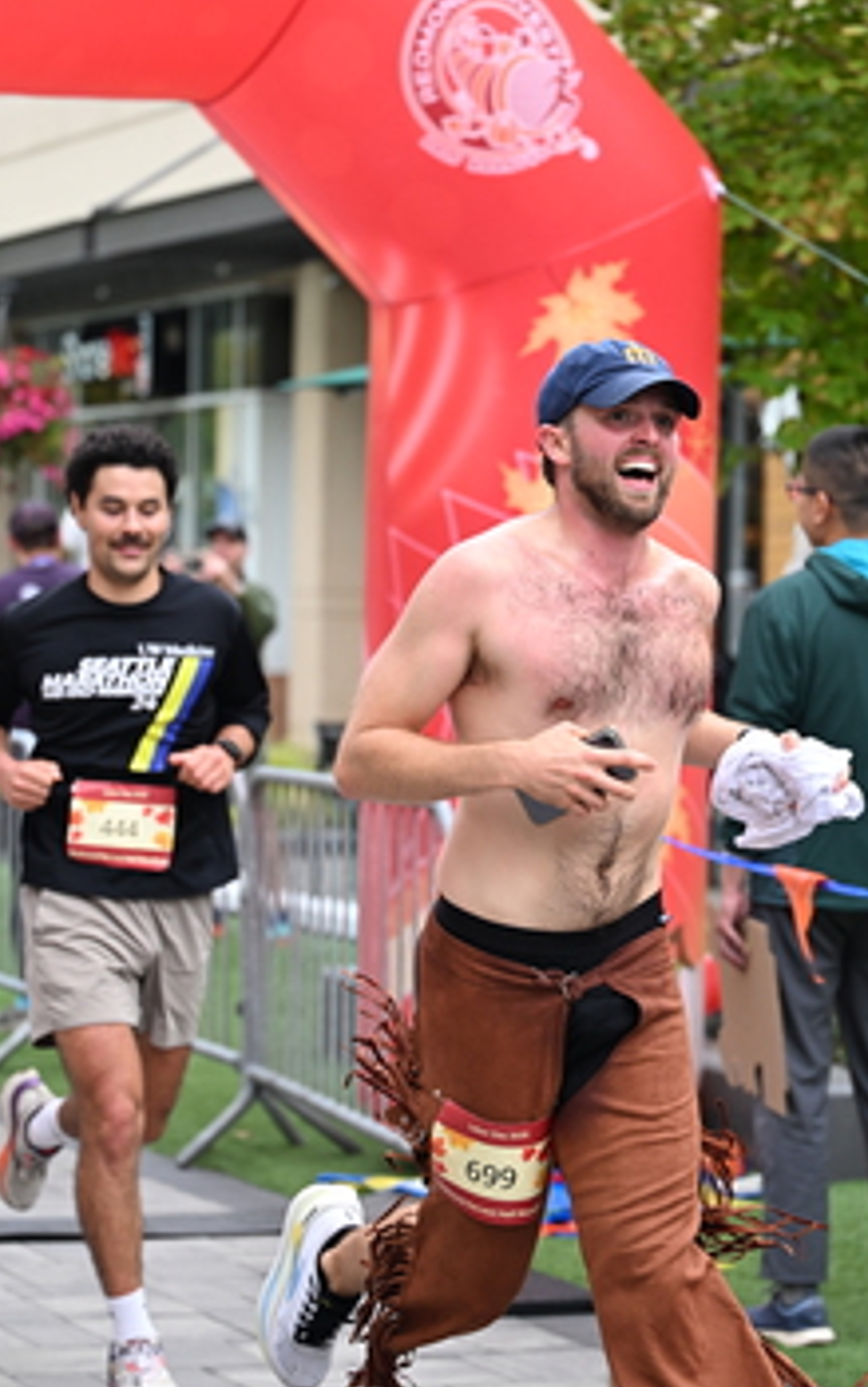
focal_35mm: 112
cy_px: 680
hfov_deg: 11.7
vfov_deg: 18.6
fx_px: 4236
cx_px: 400
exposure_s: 1/1600
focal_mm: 70
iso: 640
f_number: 2.8
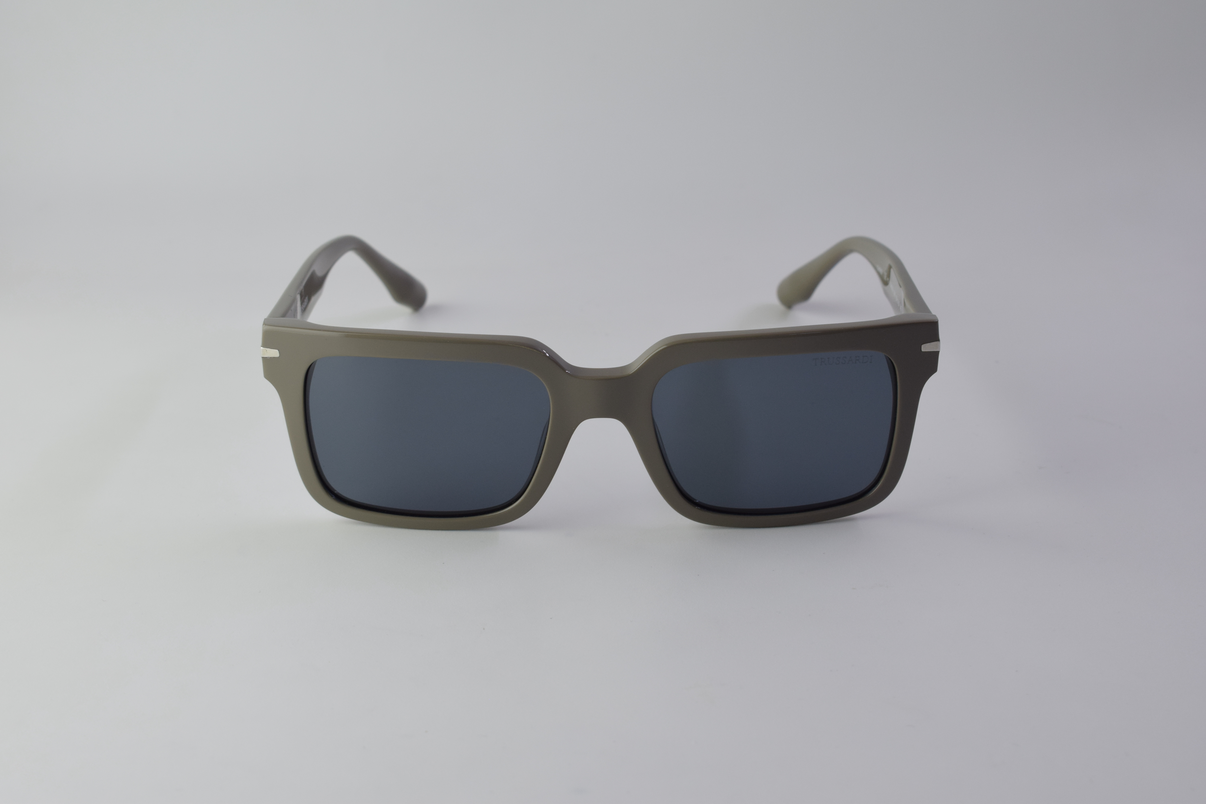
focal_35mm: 72
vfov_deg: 18.9
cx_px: 603
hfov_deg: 28.1
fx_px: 2412
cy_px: 402
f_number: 10
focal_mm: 48
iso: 320
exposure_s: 1/60
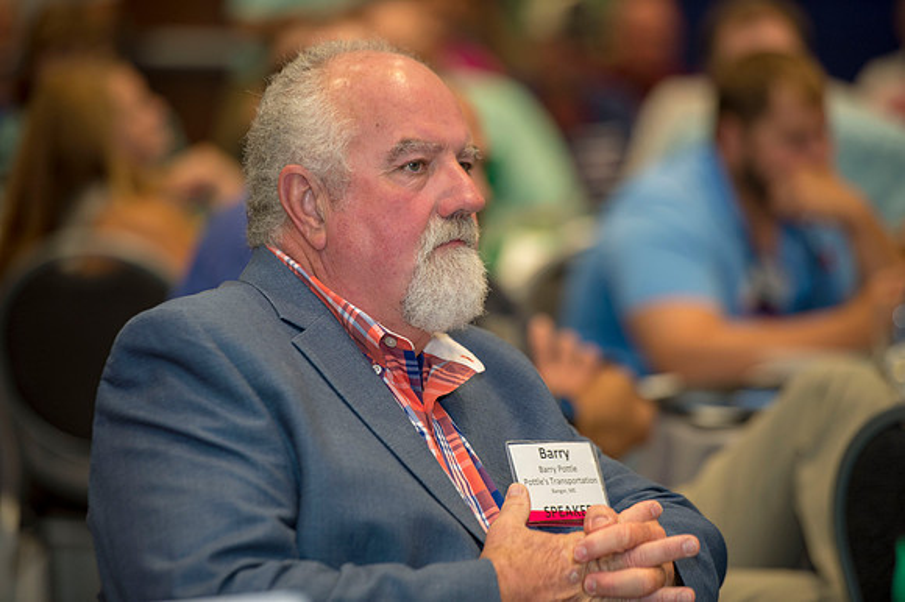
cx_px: 452
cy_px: 301
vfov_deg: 7.0
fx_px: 4899
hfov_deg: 10.6
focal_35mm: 195
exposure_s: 1/160
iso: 1250
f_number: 2.8
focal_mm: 195
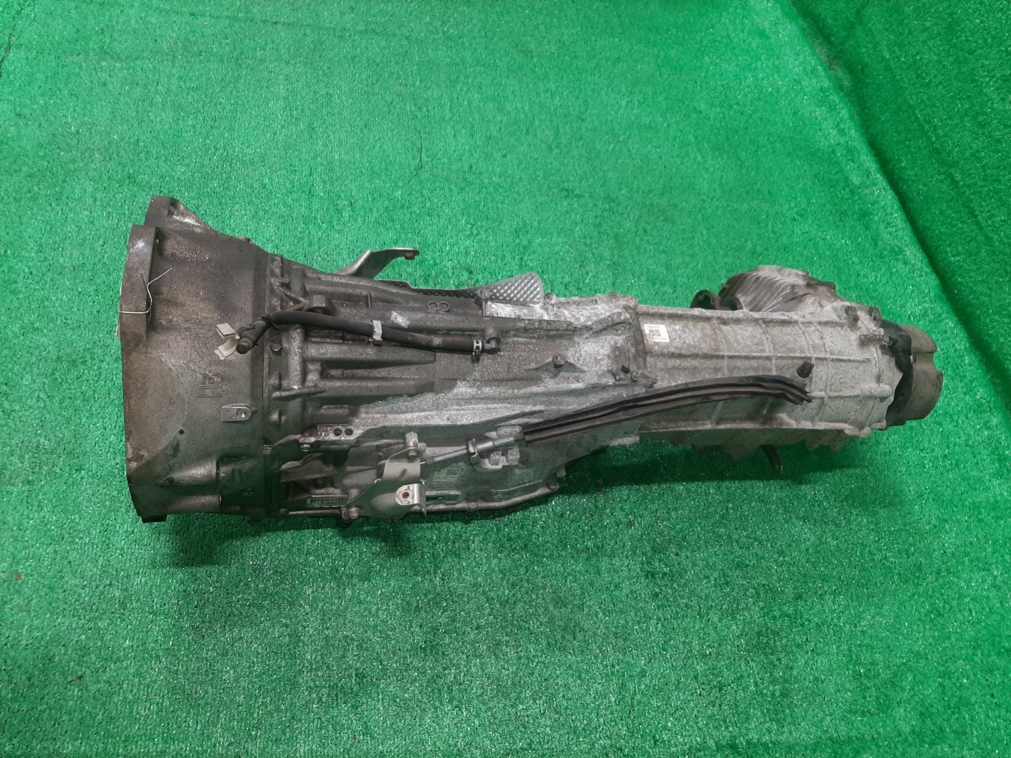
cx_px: 506
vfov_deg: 53.1
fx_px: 759
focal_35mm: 26
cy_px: 379
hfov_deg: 67.3
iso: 126
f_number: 1.7
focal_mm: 3.93
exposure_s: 1/50
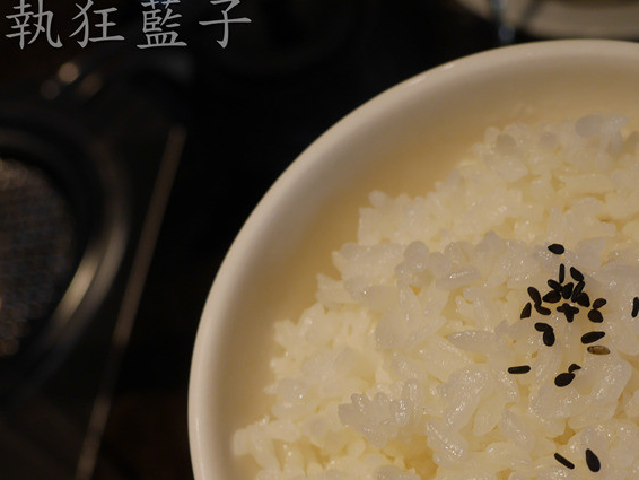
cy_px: 404
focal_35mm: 53
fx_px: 979
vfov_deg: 26.9
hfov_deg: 35.2
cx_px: 494
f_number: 4.5
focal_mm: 15
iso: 320
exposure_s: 1/60
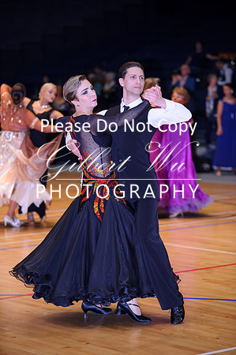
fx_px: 1183
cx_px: 118
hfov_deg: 11.4
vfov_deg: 17.1
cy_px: 178
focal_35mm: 120
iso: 800
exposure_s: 1/250
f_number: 2.8
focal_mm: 120
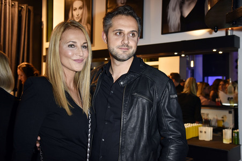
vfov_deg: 30.5
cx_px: 121
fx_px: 296
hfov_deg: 44.5
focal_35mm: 44
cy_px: 80
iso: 800
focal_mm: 44
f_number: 5
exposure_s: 1/40
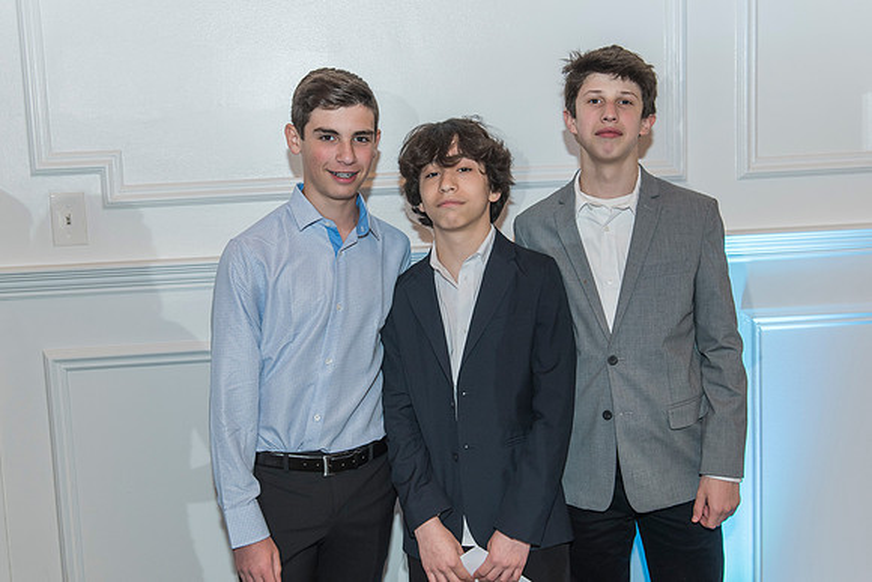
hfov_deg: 46.0
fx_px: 1026
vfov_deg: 31.6
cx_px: 410
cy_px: 274
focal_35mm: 42
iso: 800
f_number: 4
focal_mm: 40
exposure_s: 1/125
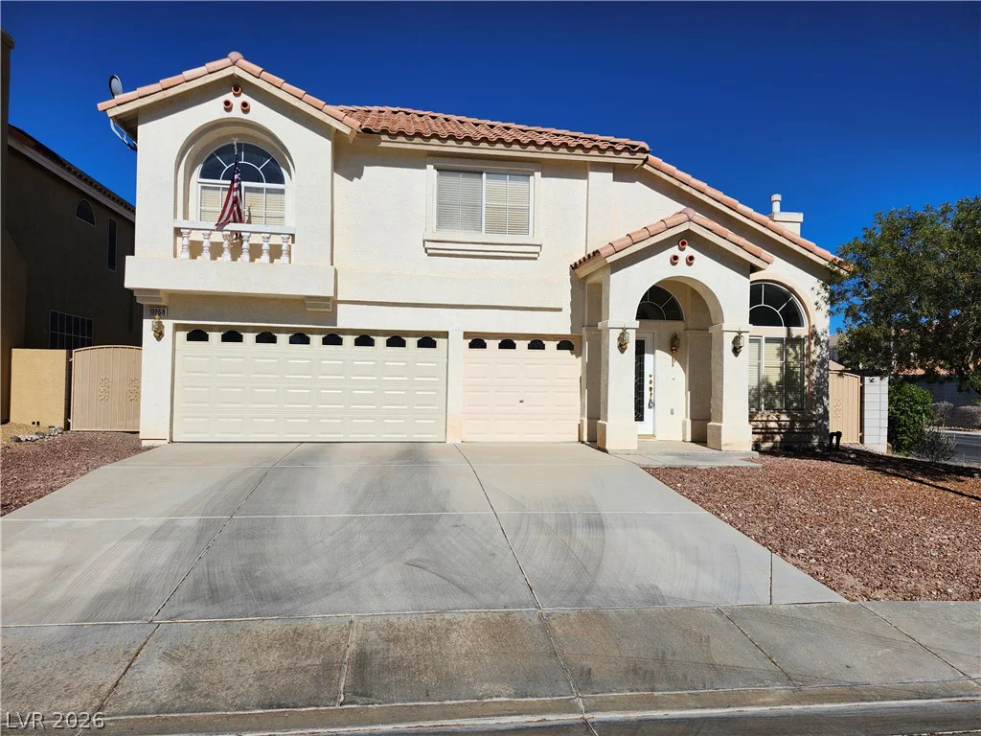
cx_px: 490
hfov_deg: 73.9
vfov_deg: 58.9
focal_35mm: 23
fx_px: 652
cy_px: 368
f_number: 1.8
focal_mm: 5.54
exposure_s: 1/4641
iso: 25
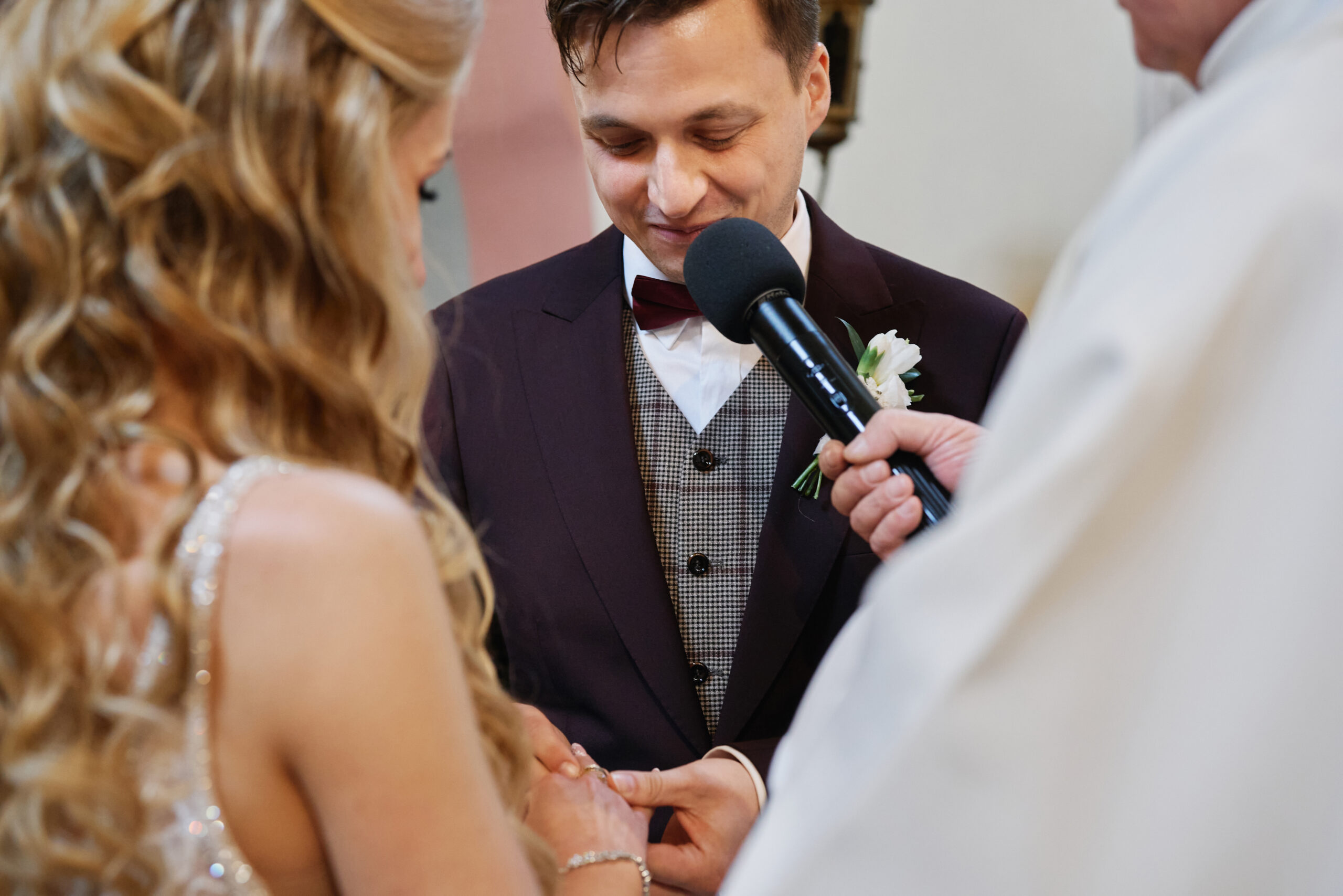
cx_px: 672
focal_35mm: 50
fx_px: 1865
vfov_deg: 27.0
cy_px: 448
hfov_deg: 39.6
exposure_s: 1/125
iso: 1600
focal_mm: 50
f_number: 2.8
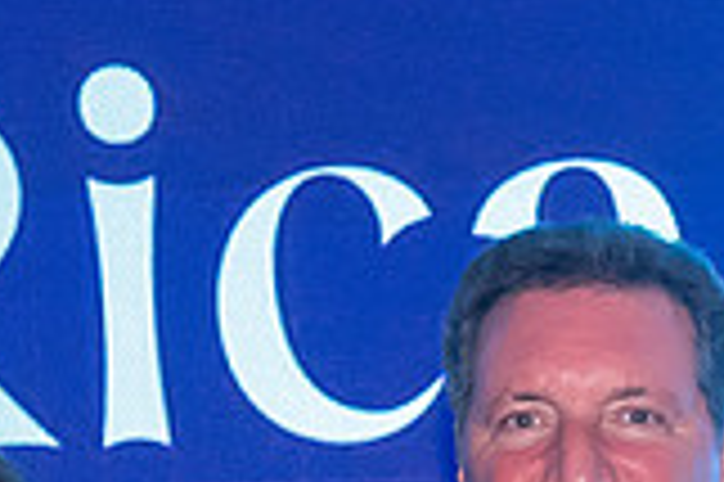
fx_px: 4038
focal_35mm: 201
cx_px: 824
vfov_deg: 6.6
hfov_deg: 10.1
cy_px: 948
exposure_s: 1/125
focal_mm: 41
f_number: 7.1
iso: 3200
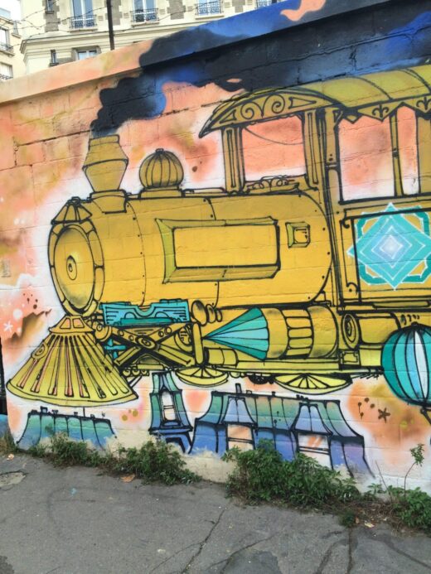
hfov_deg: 48.2
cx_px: 216
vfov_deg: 61.7
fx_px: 481
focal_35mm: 29
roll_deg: +3.7
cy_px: 287
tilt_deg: -3.7
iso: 32
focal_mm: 4.15
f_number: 2.2
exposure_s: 1/277
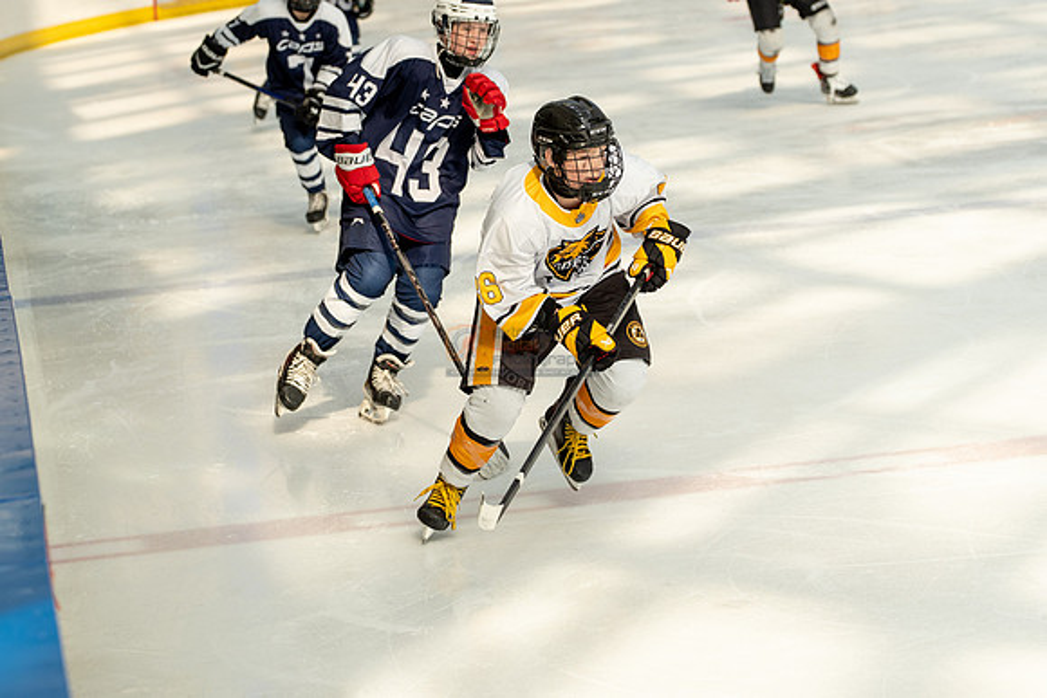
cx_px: 524
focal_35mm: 138
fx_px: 4014
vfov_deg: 9.9
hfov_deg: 14.9
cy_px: 349
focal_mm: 92
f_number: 3.5
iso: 800
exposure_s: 1/1600
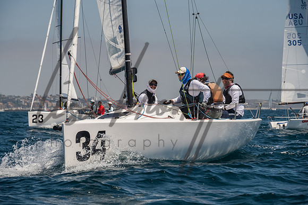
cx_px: 150
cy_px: 103
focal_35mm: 136
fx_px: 1166
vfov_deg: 10.1
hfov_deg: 15.0
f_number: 8
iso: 800
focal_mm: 130
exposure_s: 1/1250
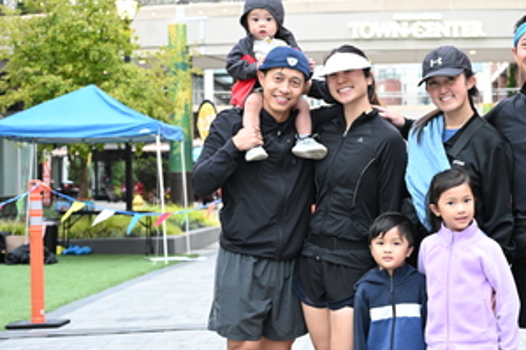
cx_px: 443
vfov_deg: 16.8
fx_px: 1183
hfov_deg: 24.5
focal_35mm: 81
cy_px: 142
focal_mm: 44
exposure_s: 1/250
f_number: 4
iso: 3200
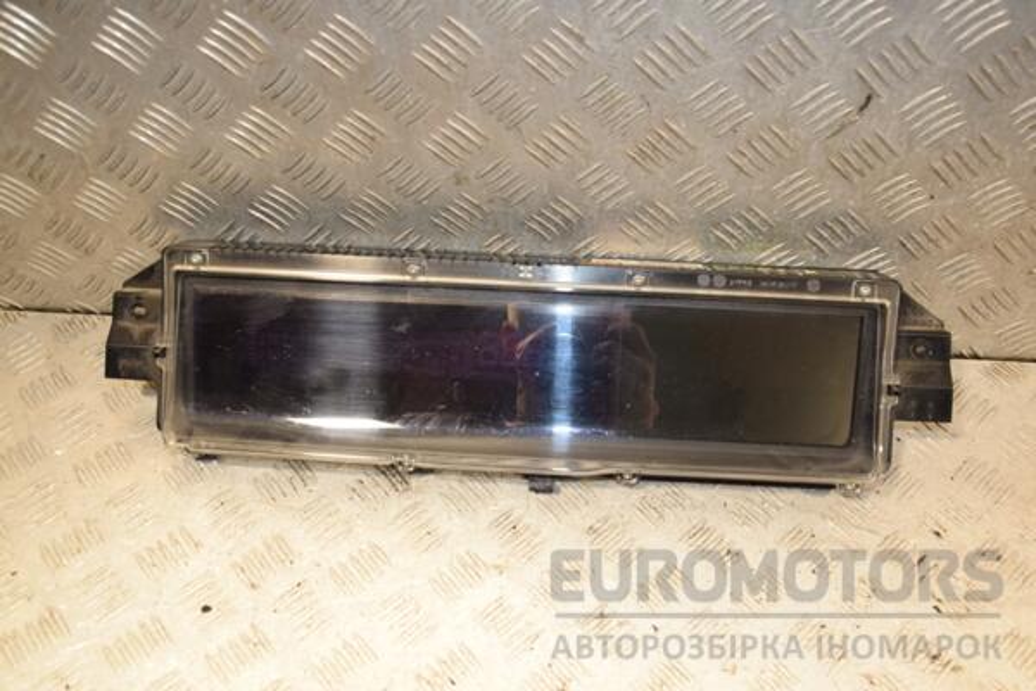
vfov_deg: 40.0
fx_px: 950
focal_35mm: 33
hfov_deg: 57.2
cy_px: 346
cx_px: 518
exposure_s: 1/200
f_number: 5.6
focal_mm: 22
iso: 800
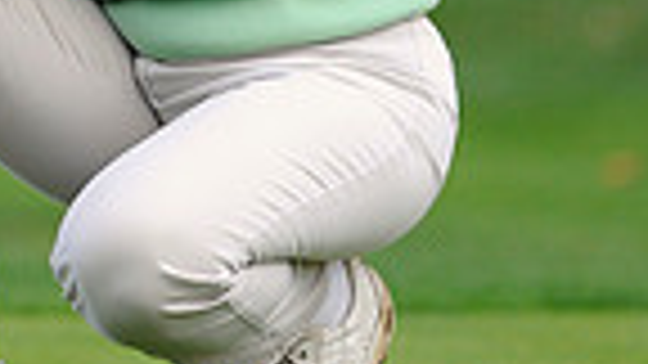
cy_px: -391
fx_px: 25224
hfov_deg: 1.5
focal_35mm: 1468
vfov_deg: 0.8
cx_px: 38
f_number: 4
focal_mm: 300
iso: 560
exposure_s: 1/800
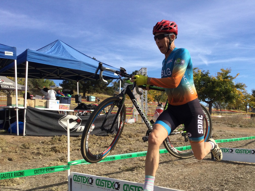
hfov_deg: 50.0
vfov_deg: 38.5
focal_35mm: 37
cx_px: 144
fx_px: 273
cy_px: 114
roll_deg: +1.9
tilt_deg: +2.9
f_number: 2.4
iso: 25
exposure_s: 1/1131
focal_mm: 3.3
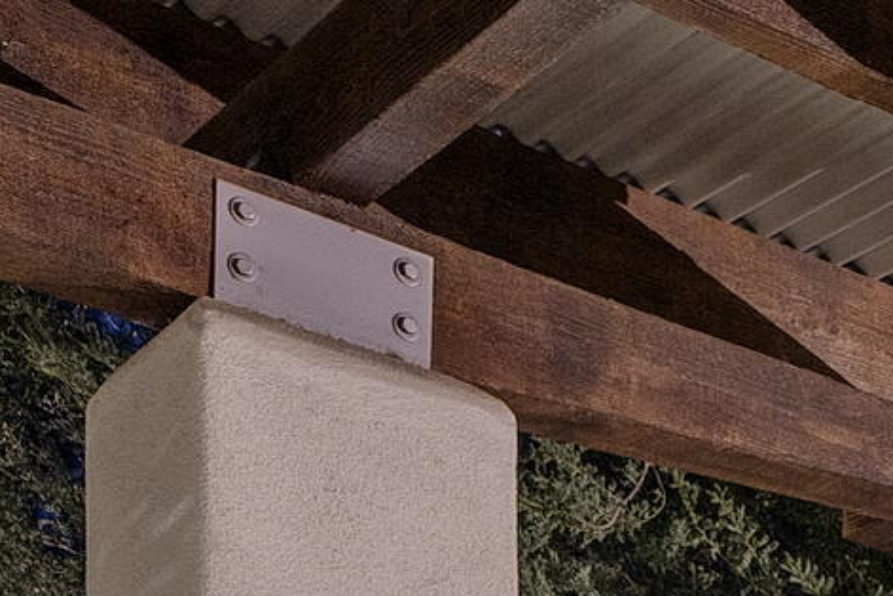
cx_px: 1710
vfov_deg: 10.1
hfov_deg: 15.7
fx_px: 2654
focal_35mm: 107
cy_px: 1695
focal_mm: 18
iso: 200
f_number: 5.6
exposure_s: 2
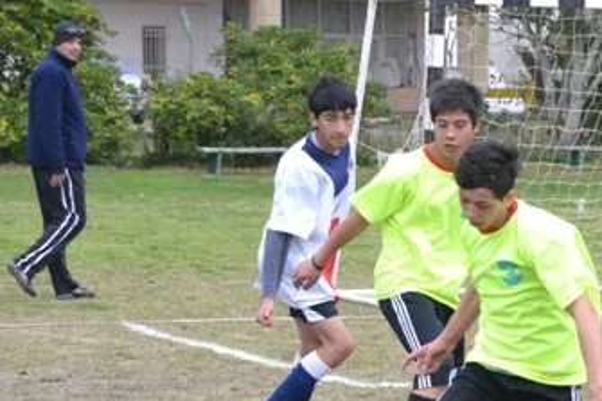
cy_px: 312
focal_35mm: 172
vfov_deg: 8.0
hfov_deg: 11.9
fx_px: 2875
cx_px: 518
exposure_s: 1/500
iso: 400
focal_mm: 60
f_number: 5.3
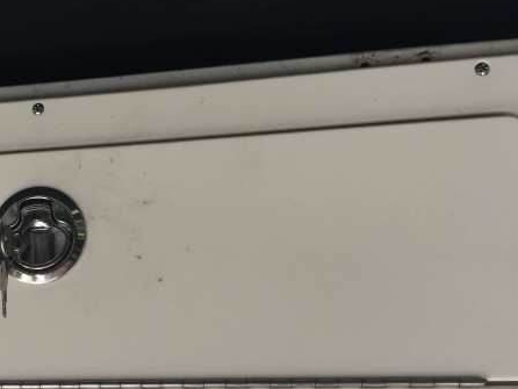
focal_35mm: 52
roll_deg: -2.8
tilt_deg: +16.5
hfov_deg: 35.1
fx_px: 779
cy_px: 314
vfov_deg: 27.5
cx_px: 73
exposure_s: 1/719
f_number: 2.2
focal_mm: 4.15
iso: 32
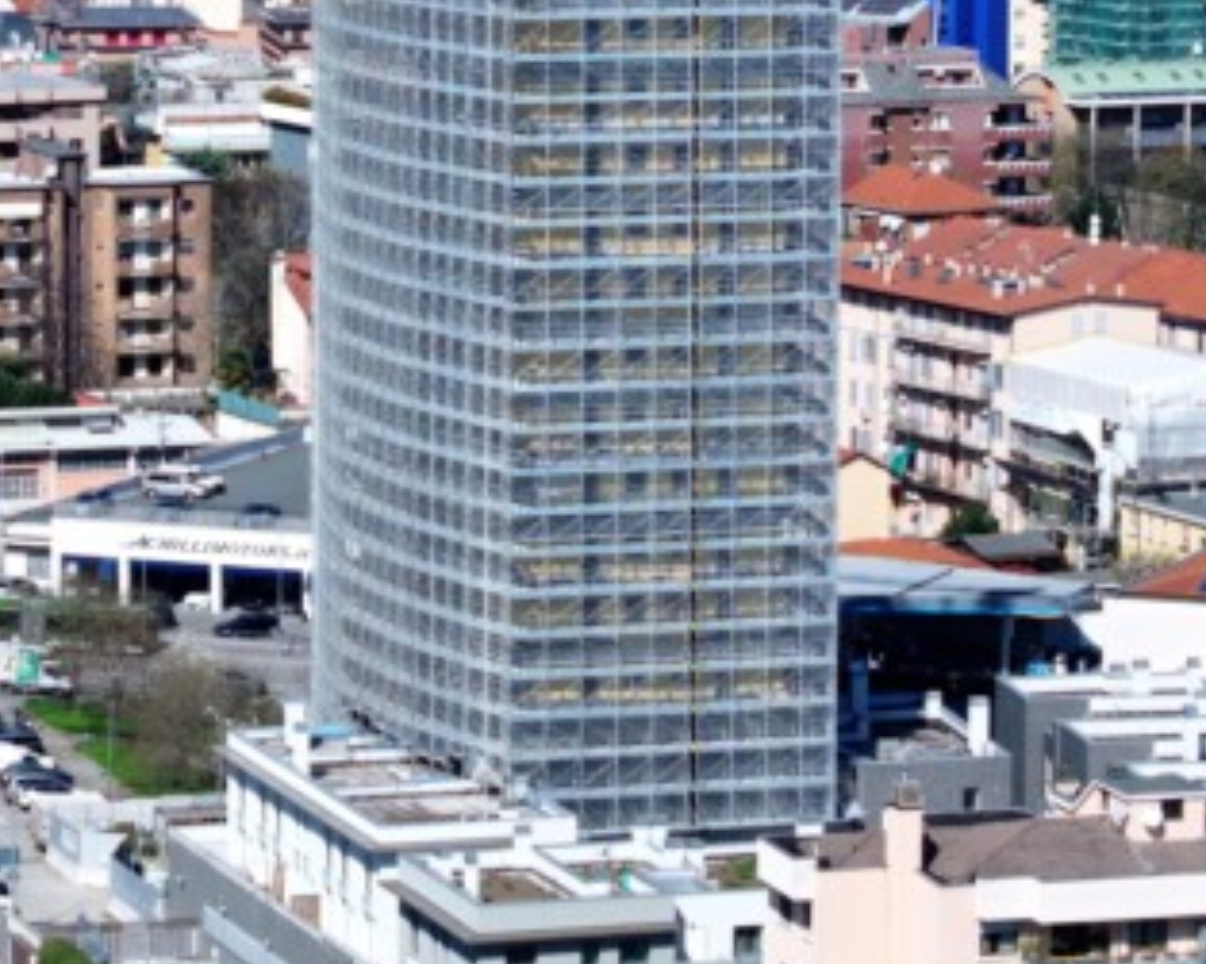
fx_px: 6994
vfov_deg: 7.8
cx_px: 269
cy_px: -25
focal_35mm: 196
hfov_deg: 9.8
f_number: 2.8
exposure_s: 1/80
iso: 100
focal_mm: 19.35
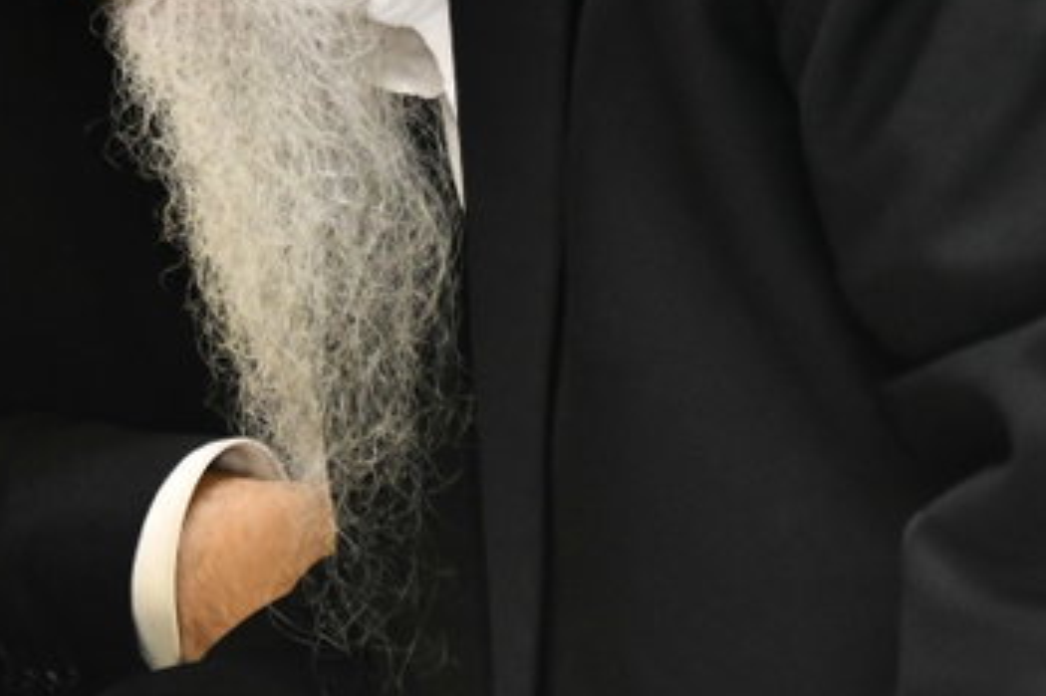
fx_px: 11616
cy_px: 109
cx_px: 93
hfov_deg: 5.1
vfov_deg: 3.4
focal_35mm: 400
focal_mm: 100
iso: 1600
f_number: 5.6
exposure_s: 1/125
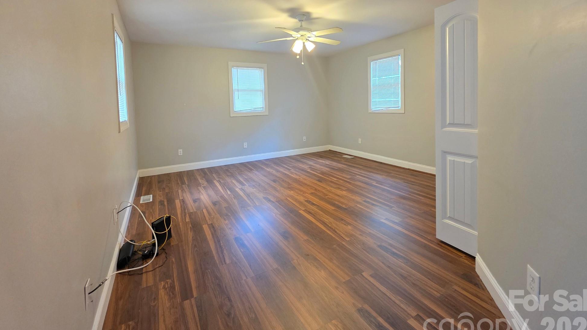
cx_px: 295
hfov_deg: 103.0
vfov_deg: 69.0
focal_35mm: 15
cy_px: 116
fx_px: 233
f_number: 1.9
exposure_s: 1/60
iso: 640
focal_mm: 2.2
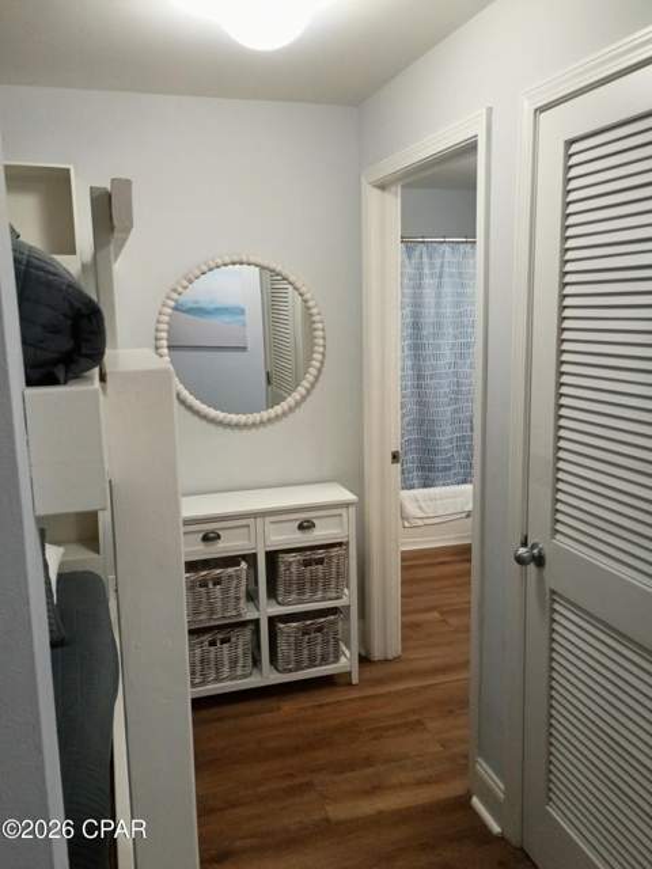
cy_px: 434
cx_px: 326
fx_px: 728
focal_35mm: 29
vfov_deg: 61.7
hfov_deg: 48.2
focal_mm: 4.27
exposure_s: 1/60
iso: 675
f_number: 1.8
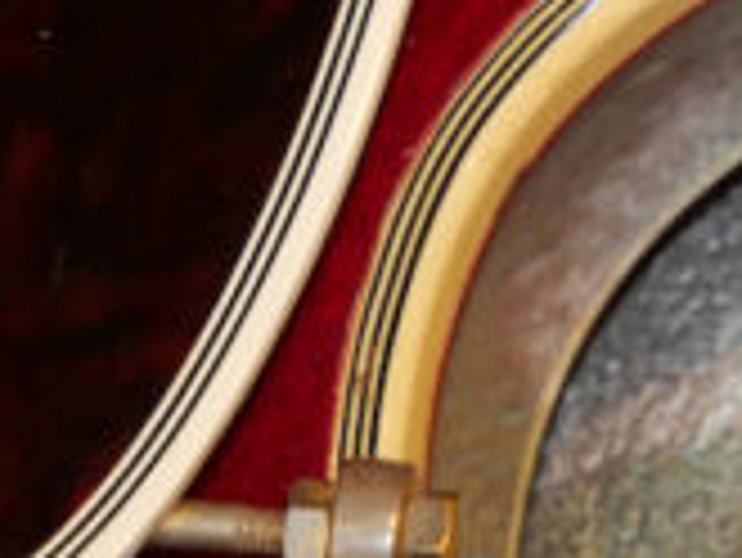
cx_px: 531
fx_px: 6650
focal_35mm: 310
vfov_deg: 4.8
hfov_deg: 6.4
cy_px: -284
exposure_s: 1/50
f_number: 5.6
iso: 800
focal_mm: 32
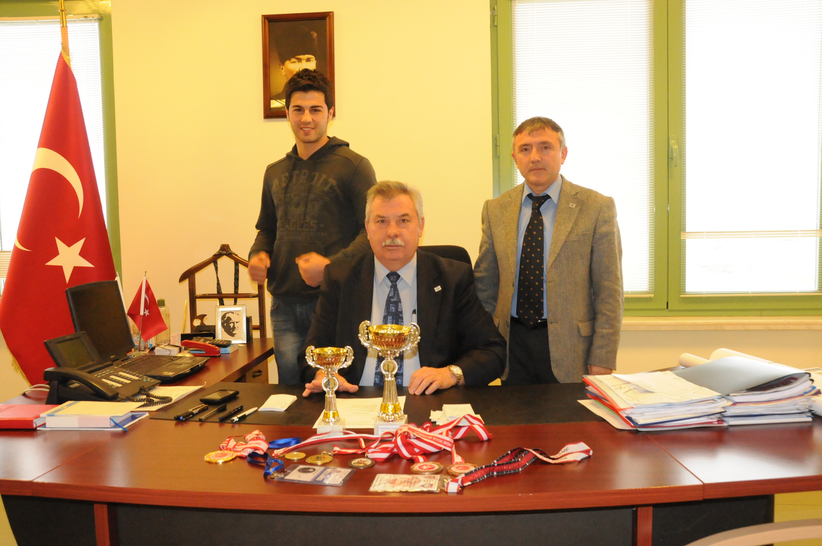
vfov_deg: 43.5
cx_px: 411
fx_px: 684
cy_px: 273
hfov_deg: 62.0
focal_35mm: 30
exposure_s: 1/80
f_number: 7.1
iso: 3200
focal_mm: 20
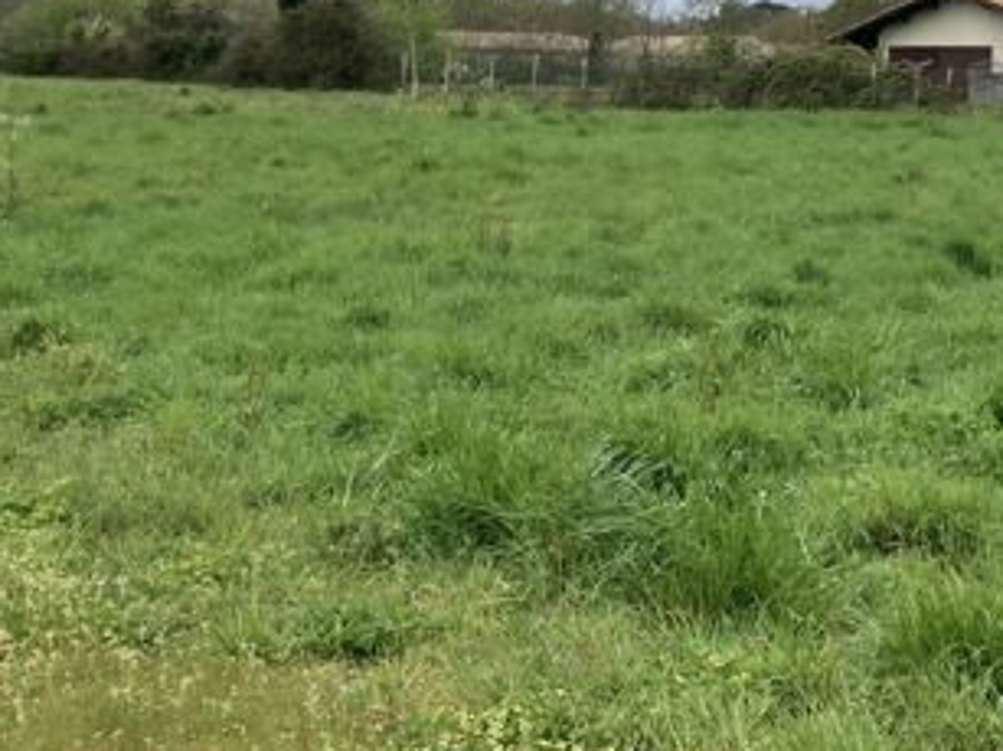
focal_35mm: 73
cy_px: 101
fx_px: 2114
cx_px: 562
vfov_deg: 19.8
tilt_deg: +0.1
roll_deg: +3.4
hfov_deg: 26.7
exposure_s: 1/1171
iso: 20
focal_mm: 3.99
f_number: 1.8
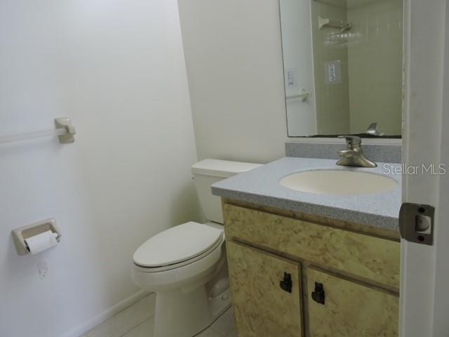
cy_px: 168
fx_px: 311
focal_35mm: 24
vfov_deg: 56.8
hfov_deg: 71.6
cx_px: 224
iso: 250
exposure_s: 1/30
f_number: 3.3
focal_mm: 4.3
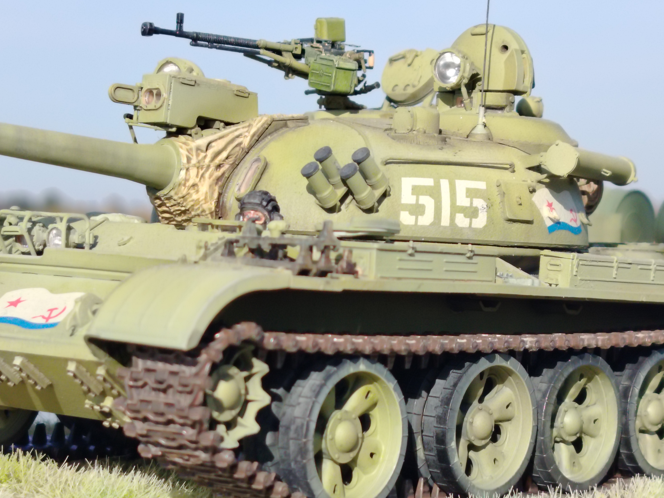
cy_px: 249
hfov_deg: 19.1
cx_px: 332
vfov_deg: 14.4
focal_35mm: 103
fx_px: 1976
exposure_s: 1/462
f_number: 1.75
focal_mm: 5.25
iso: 100
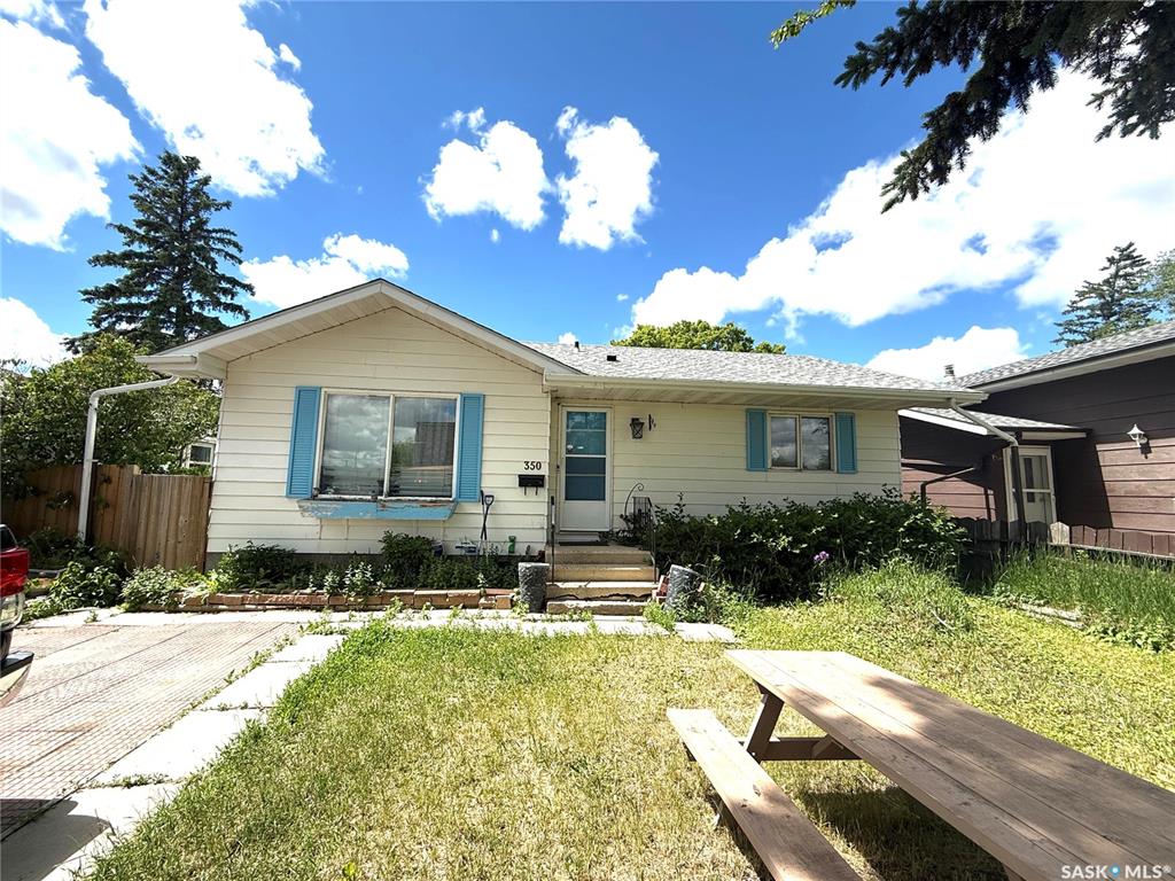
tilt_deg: +6.5
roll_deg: -1.6
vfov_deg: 85.7
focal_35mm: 14
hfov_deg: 102.1
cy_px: 440
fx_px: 475
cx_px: 588
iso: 50
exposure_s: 1/2237
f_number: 2.2
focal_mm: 2.22
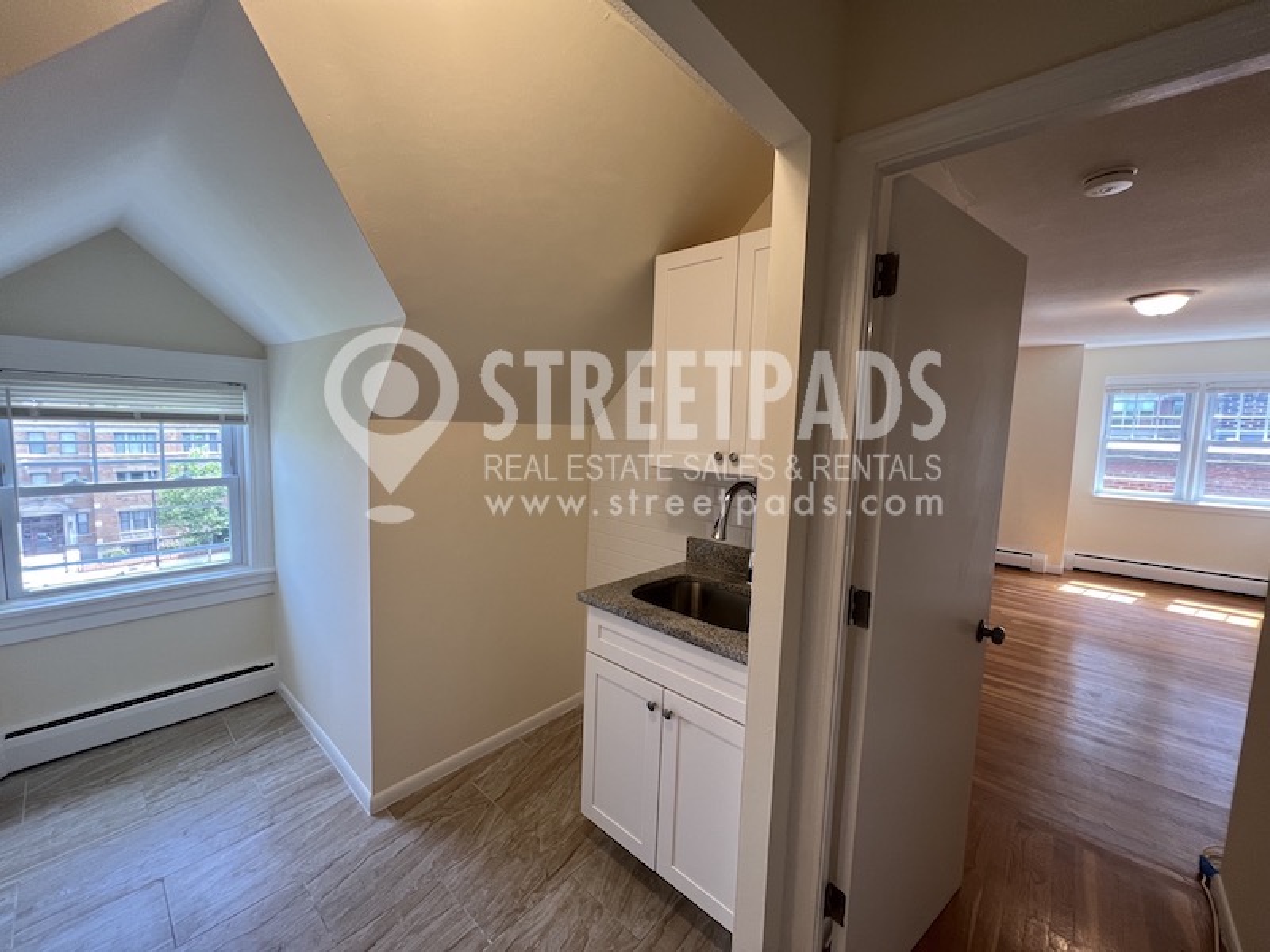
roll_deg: -1.6
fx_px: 477
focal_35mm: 13
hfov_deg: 106.2
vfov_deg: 89.9
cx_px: 635
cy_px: 476
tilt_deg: -5.6
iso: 125
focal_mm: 1.57
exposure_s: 1/120
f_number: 1.8
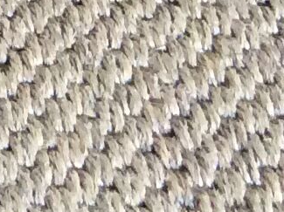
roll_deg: +0.2
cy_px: -332
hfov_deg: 7.1
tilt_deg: -44.0
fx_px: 2090
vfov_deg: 5.6
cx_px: -512
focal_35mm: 255
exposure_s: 1/25
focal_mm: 3.3
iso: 160
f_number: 2.4
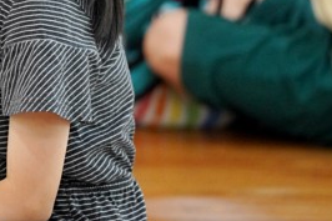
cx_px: -111
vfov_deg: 2.0
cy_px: -51
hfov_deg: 3.0
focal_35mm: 677
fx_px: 6239
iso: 1600
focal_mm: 200
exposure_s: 1/250
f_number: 3.2
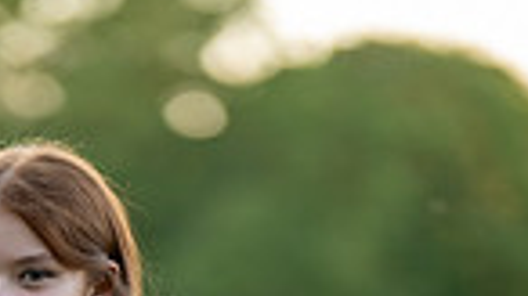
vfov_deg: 4.3
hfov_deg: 7.8
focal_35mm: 275
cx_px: 94
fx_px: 3849
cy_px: 794
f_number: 1.2
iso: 160
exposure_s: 1/800
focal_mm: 85
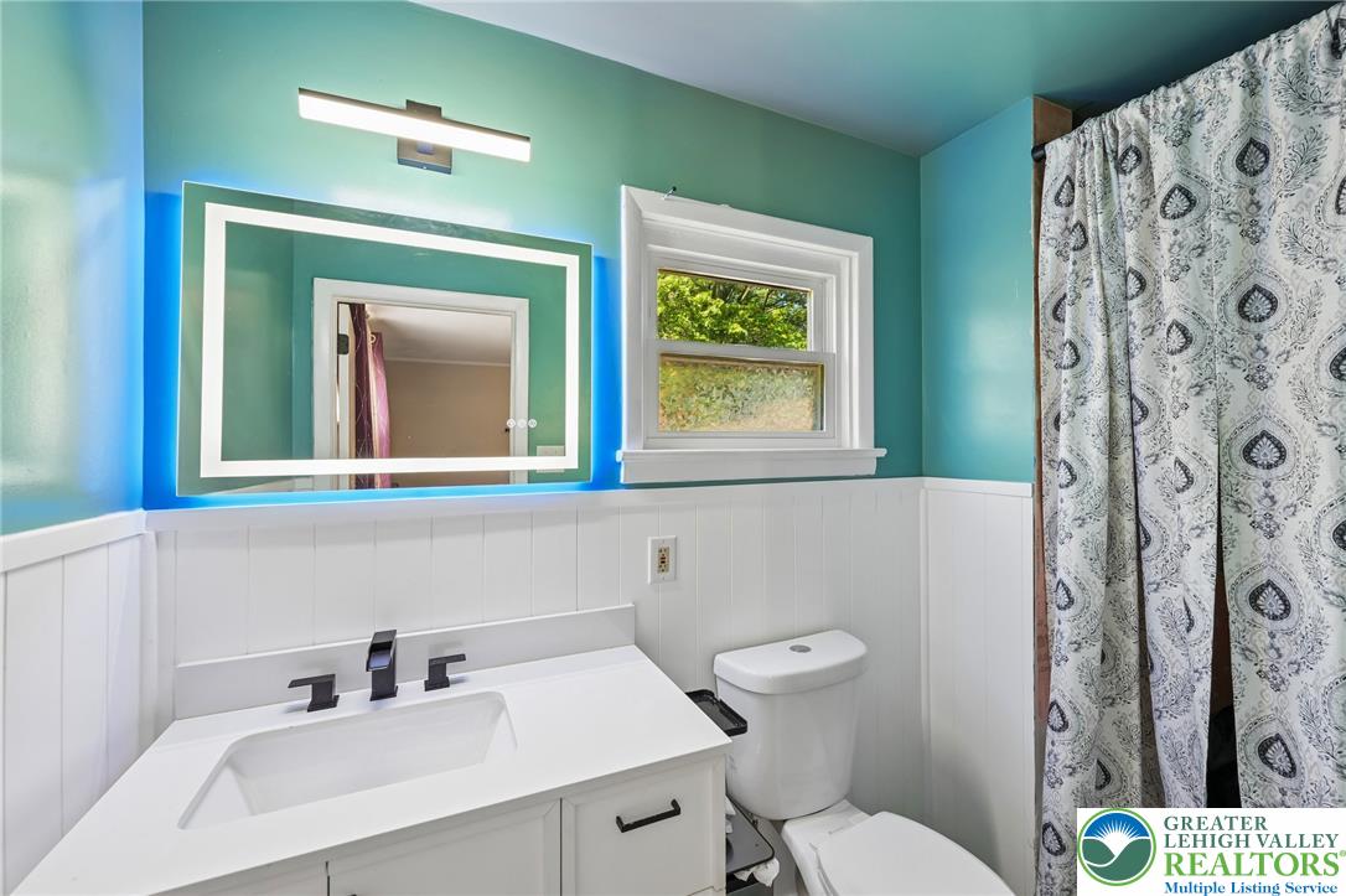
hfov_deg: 104.3
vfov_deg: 81.2
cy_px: 448
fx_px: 523
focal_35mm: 14
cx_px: 673
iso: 220
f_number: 8
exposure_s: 1/15
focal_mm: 14
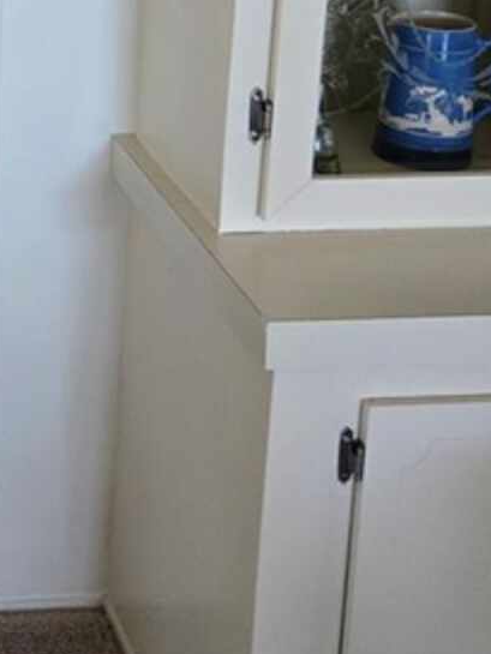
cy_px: -34
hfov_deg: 18.3
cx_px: -238
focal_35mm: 72
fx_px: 1361
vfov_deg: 25.4
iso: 640
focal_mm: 5.4
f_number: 1.8
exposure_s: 1/120
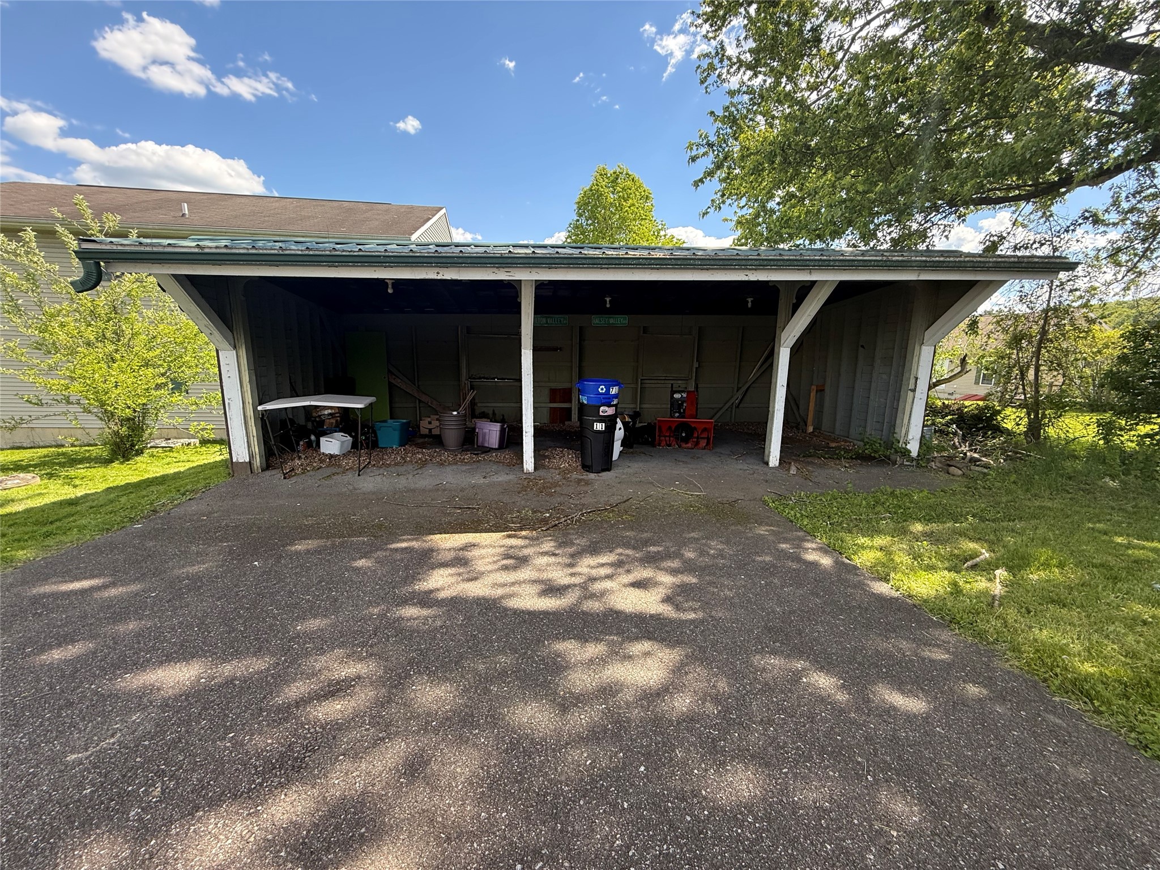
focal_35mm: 14
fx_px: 469
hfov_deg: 102.1
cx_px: 580
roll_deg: -1.5
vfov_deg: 85.7
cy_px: 435
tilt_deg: -10.0
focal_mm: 2.22
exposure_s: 1/346
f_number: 2.2
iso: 64
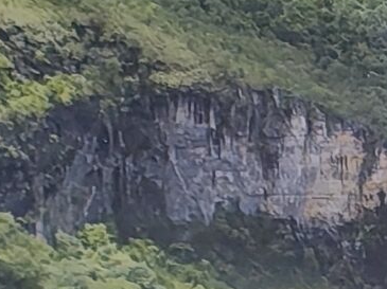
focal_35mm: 323
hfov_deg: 6.1
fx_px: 3608
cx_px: 498
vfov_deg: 4.6
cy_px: 500
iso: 200
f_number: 1.7
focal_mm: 6.07
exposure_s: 1/100
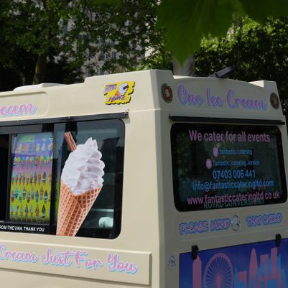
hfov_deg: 18.6
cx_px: -42
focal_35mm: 89
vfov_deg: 19.3
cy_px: 223
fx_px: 838
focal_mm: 35
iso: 100
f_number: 4
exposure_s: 1/1600
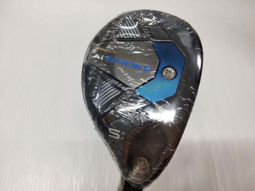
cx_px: 128
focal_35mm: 24
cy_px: 96
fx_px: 177
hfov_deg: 71.6
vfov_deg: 56.8
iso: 85
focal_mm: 3.43
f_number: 2
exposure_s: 1/50
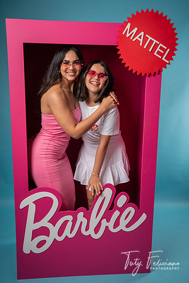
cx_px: 94
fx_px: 276
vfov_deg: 54.4
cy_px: 142
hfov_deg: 37.9
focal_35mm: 35
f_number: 6.3
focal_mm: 35
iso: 250
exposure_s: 1/200
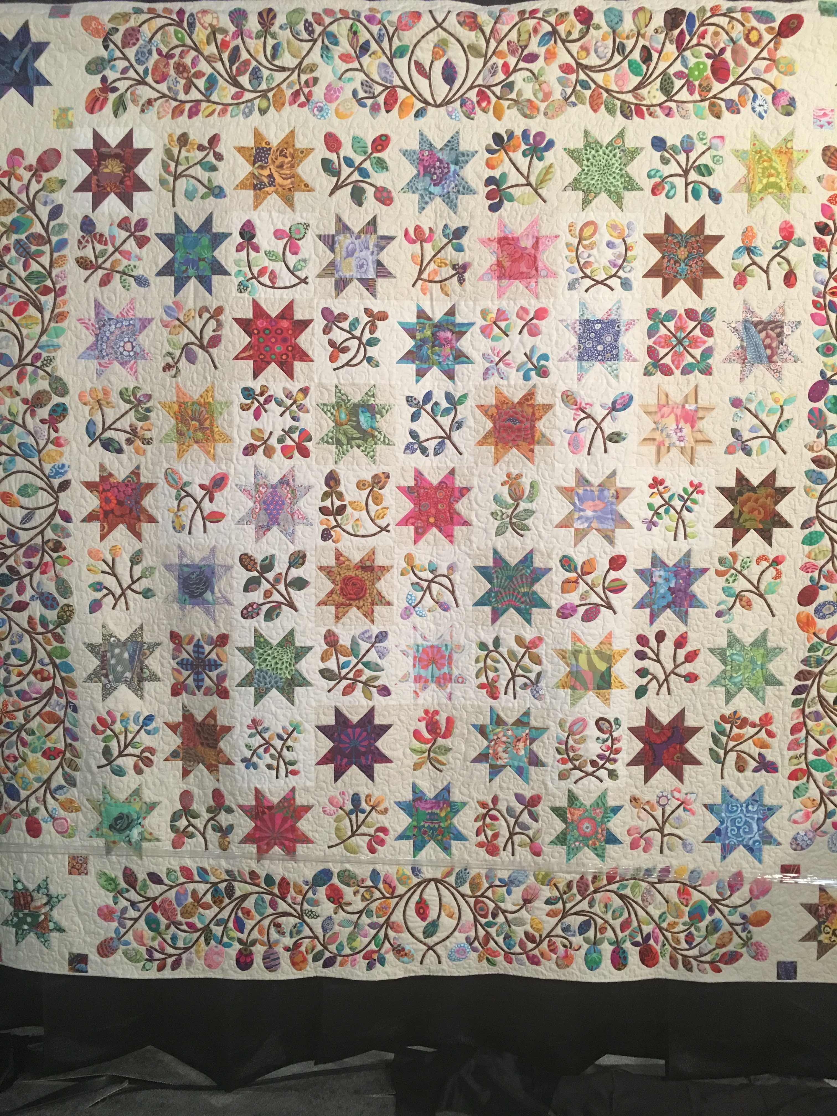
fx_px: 935
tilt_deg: -4.5
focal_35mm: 29
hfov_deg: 48.2
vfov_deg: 61.7
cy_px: 558
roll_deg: +0.5
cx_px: 418
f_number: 2.2
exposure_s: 1/15
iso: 80
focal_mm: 4.15
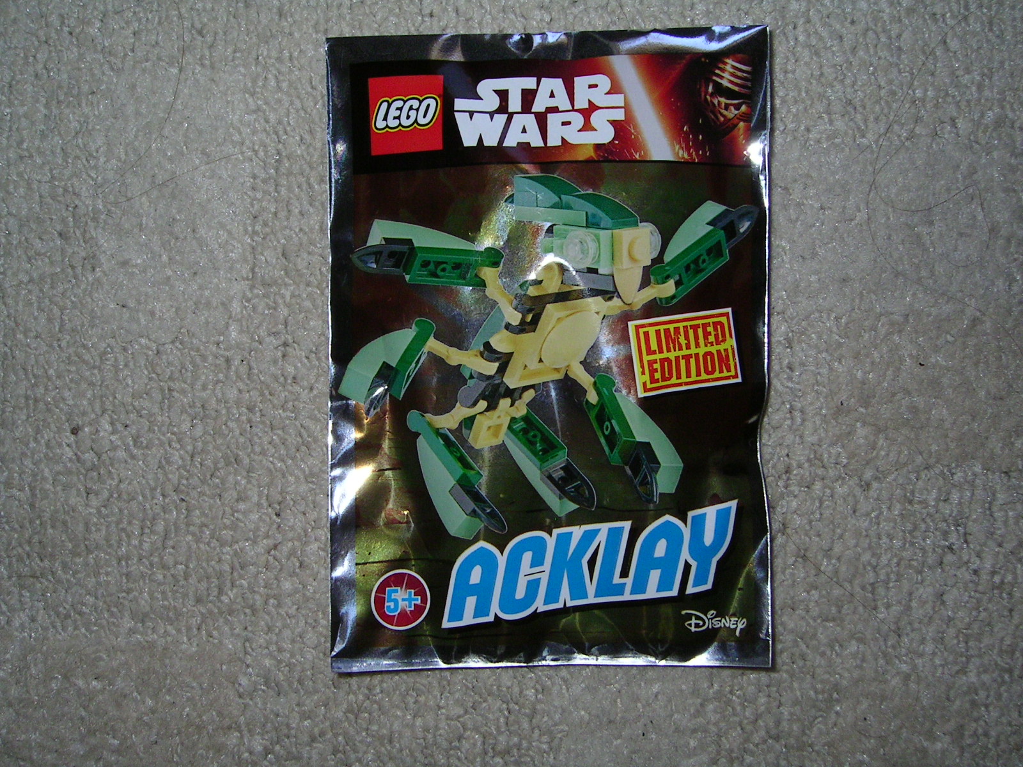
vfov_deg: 39.7
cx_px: 512
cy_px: 384
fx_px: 1064
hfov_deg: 51.4
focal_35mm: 36
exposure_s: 1/30
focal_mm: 5.6
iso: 100
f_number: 4.8
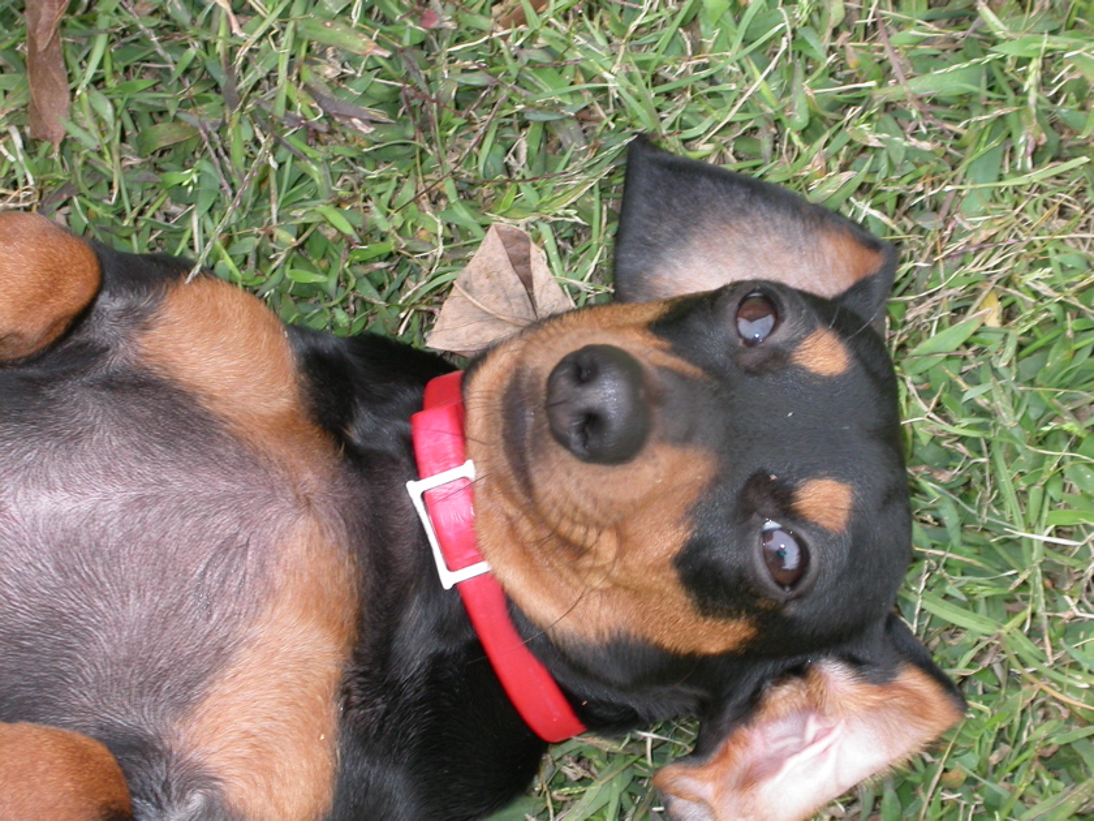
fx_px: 4709
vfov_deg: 10.0
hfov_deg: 13.3
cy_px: 410
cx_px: 547
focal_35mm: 149
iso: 100
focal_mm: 30.9
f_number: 5
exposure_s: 1/60.3
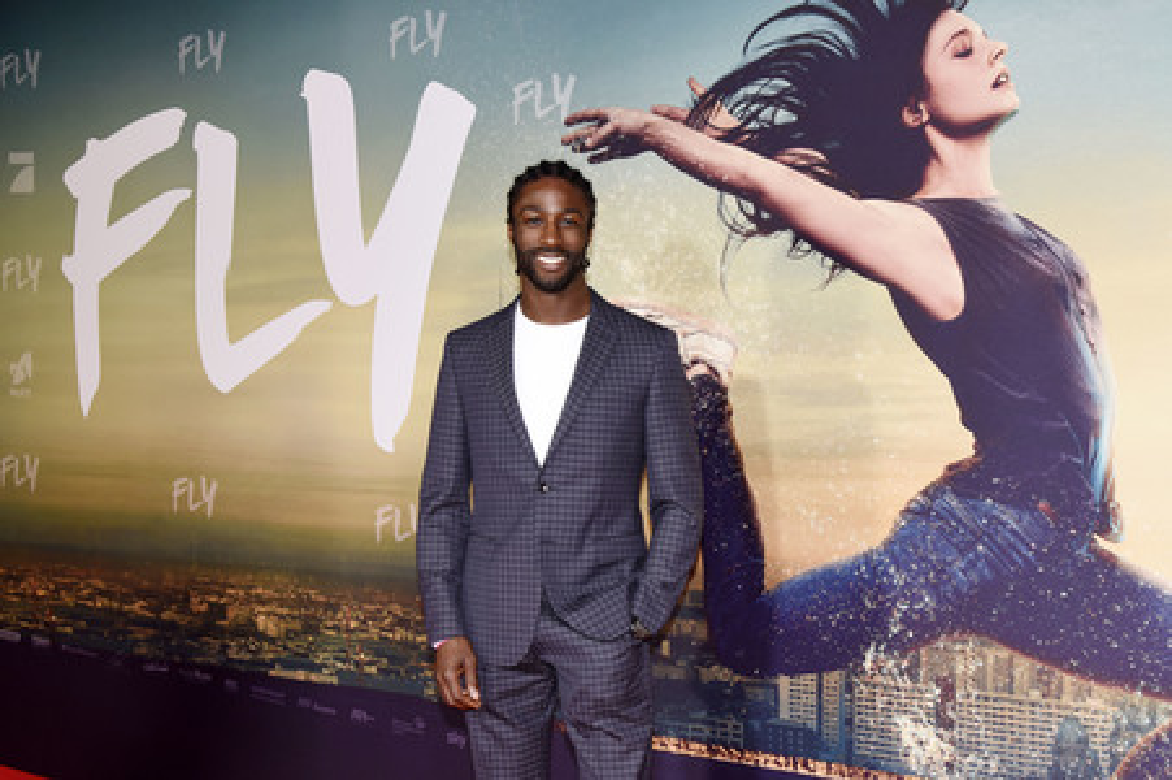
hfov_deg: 48.5
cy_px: 390
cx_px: 586
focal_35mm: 40
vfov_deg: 33.4
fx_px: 1301
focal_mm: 40
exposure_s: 1/80
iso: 1250
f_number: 6.3
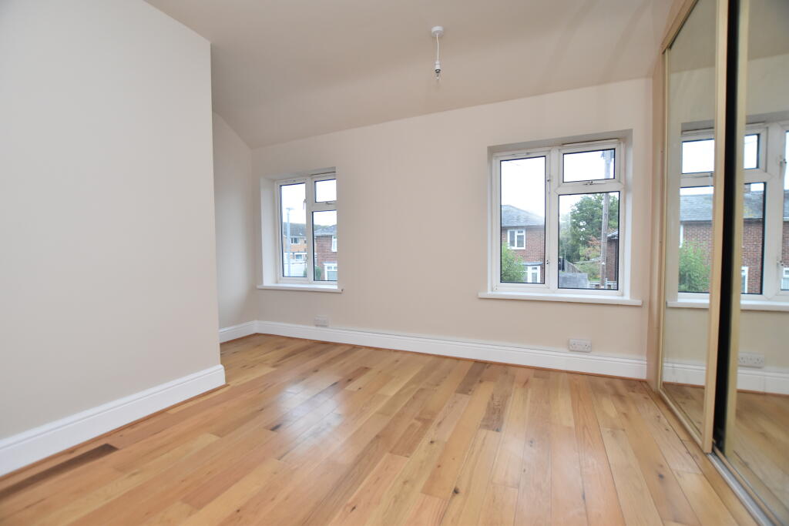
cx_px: 394
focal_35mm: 15
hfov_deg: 100.4
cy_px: 263
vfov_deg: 77.3
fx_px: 329
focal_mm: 10
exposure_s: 1/250
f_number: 3.5
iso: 800
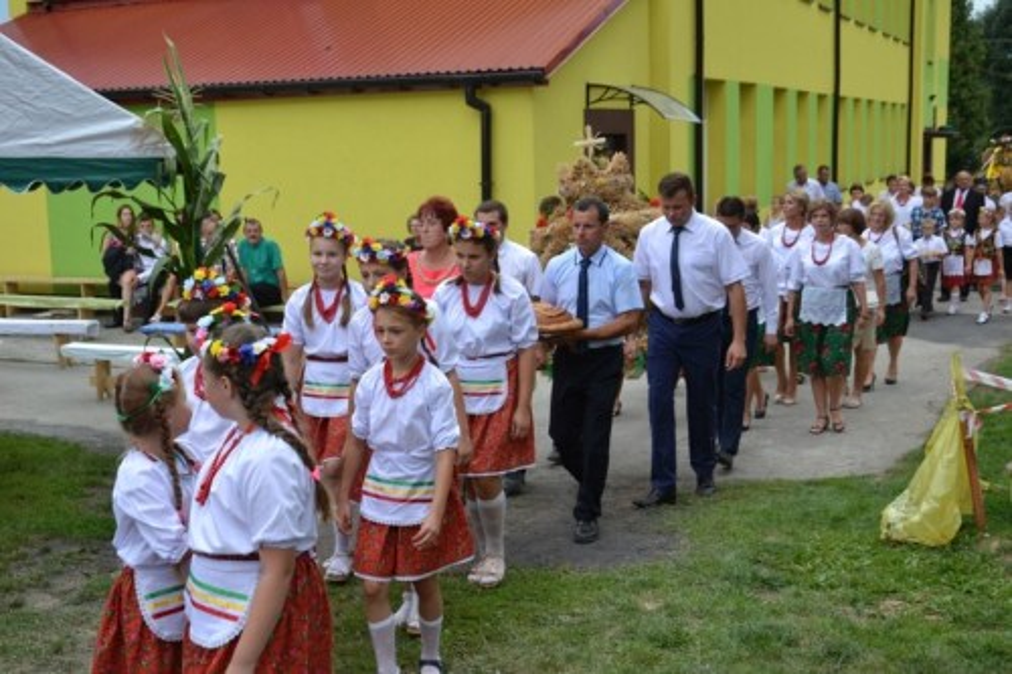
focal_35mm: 45
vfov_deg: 29.8
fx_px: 1265
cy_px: 337
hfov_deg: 43.6
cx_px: 506
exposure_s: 1/125
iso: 100
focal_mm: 30
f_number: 5.6
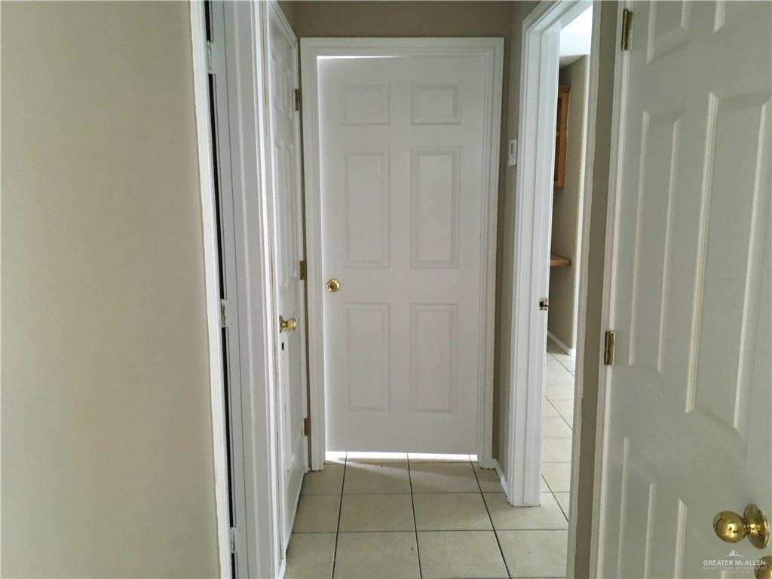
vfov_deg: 48.2
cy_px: 290
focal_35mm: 29
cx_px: 386
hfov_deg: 61.7
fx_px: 647
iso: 200
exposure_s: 1/24
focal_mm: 4.15
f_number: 2.2
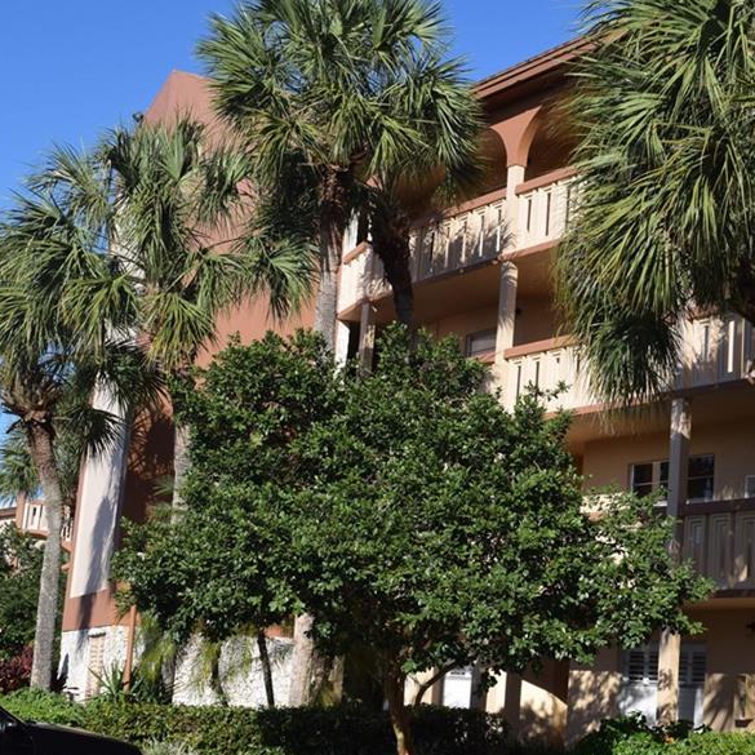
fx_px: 1653
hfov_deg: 25.3
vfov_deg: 25.7
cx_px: 590
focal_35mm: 67
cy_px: 379
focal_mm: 30
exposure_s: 1/500
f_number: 9
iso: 400
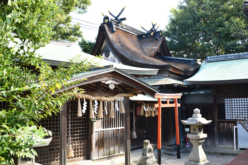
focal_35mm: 38
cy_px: 82
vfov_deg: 35.0
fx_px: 262
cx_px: 124
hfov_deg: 50.7
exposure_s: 1/10
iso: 100
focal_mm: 38
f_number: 10
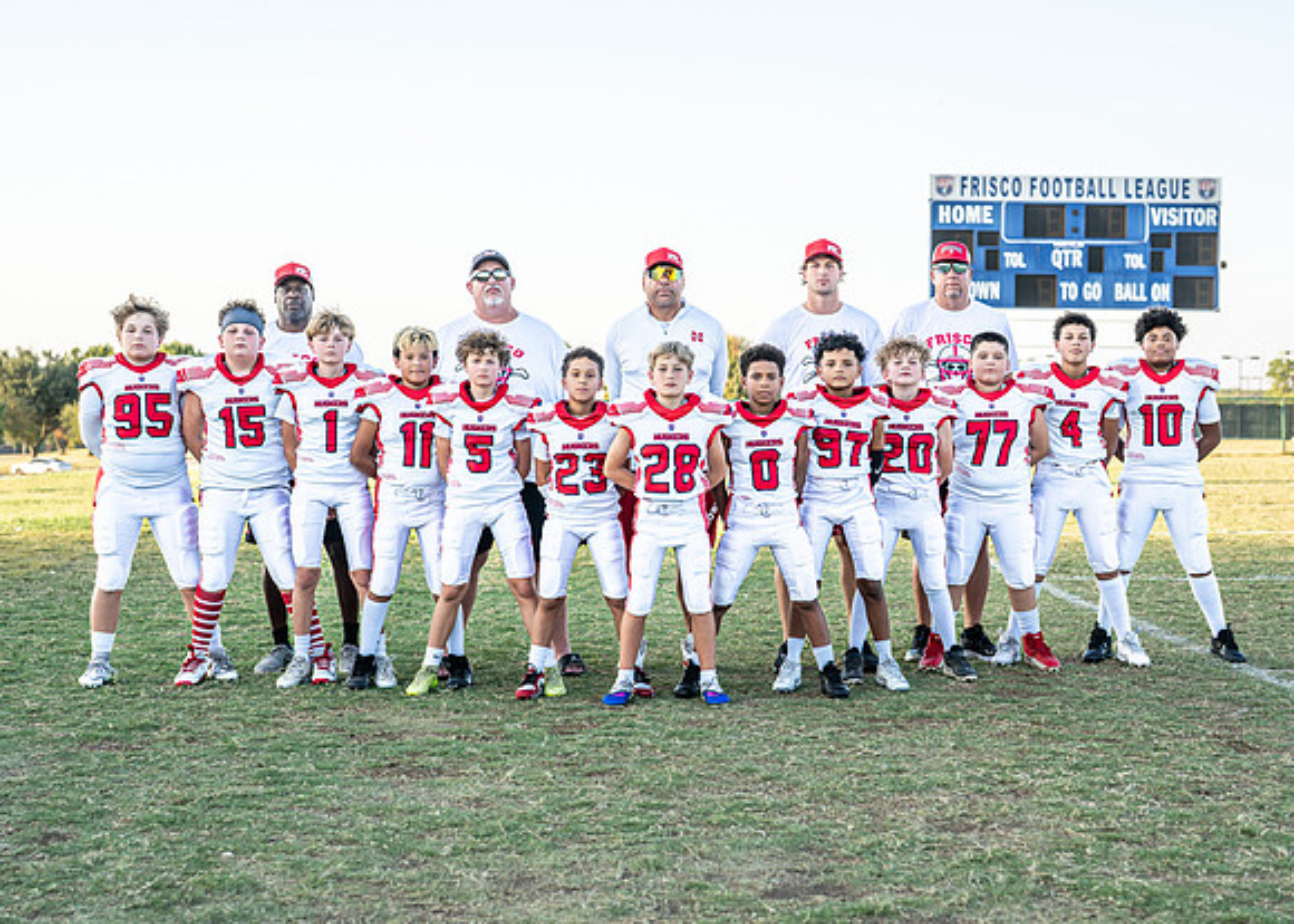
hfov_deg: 33.1
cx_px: 659
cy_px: 475
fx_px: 2180
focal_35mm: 59
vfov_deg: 23.9
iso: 500
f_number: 2.8
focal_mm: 50
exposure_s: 1/1600
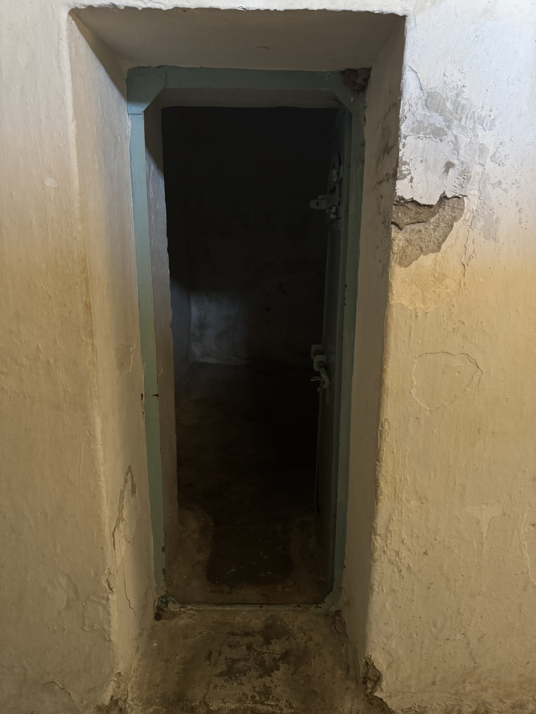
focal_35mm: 24
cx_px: 268
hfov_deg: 56.8
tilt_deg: -14.3
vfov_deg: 71.6
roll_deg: +0.5
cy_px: 357
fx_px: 495
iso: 1000
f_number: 1.78
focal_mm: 6.76
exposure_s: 1/40
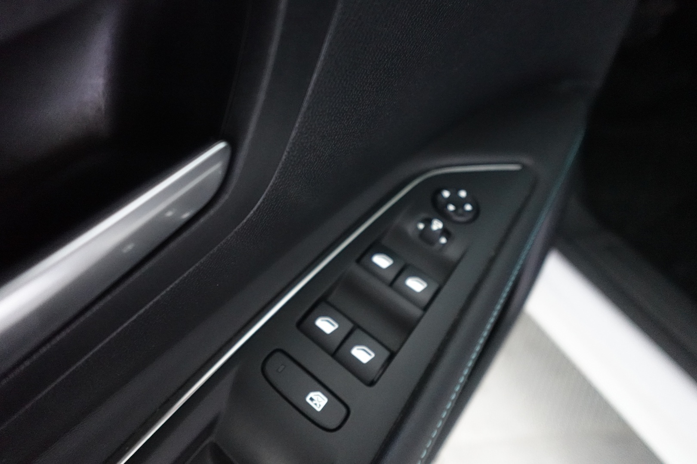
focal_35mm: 20
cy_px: 232
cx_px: 348
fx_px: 387
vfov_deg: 61.9
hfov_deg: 84.0
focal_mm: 7.6
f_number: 2
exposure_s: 1/80
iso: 3200
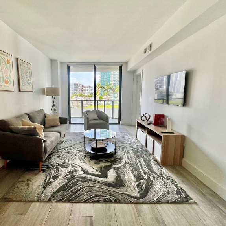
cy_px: 111
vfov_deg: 87.4
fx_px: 118
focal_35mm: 16
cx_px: 95
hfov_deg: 86.7
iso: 40
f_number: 1.8
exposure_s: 1/120
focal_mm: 1.57
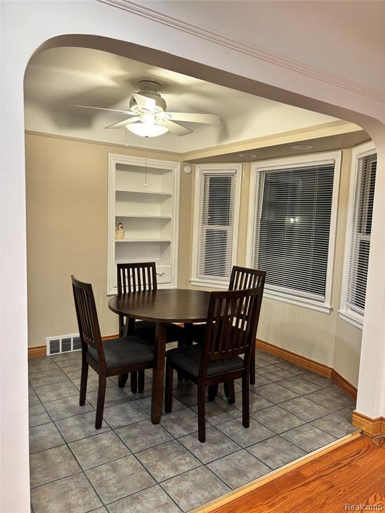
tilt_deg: -6.7
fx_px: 386
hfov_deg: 53.1
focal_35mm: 26
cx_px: 192
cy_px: 256
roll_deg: -3.2
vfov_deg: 67.3
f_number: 1.6
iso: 160
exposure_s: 1/60
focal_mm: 5.96
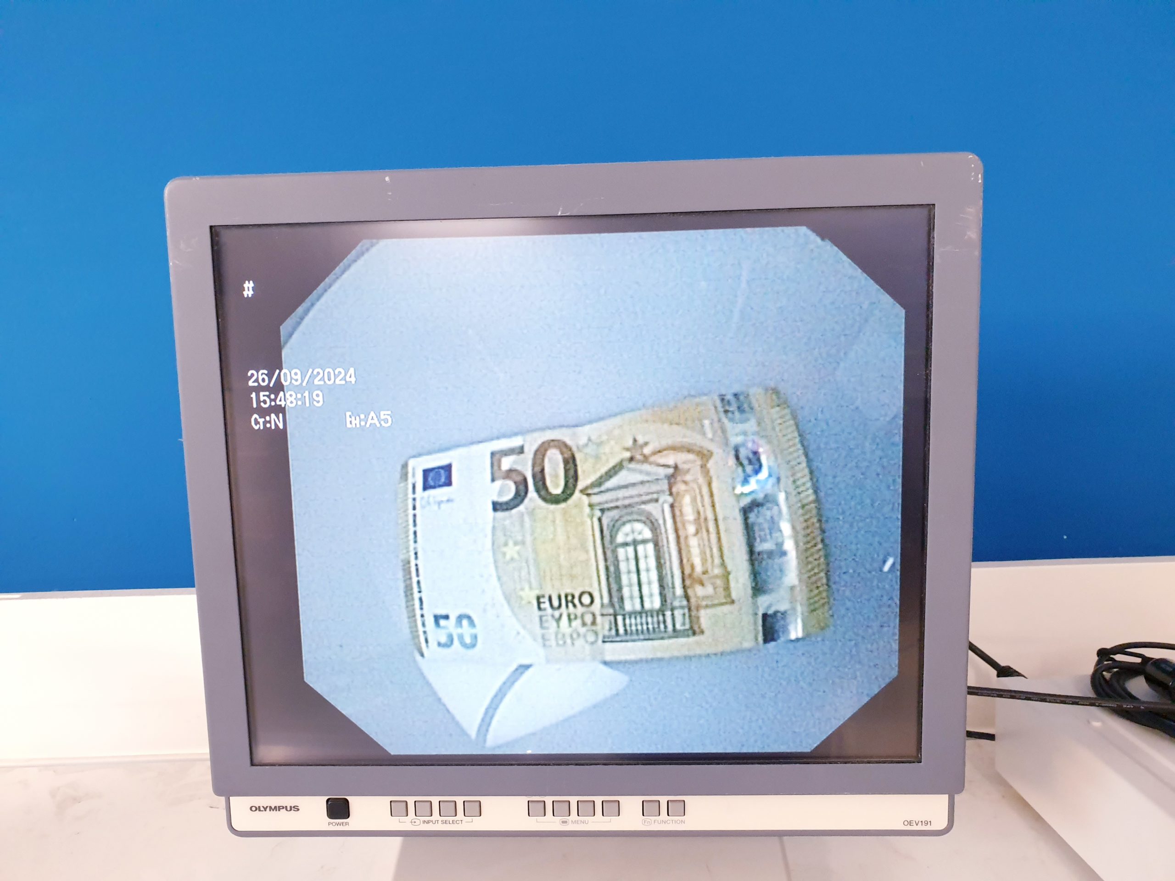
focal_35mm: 26
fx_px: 883
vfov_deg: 53.1
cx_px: 588
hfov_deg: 67.3
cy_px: 440
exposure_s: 1/50
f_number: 2.4
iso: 320
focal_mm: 4.3
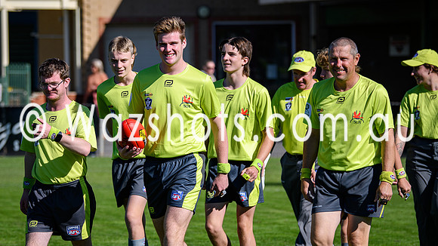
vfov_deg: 5.6
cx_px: 179
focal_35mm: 217
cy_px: 140
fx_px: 2525
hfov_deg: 9.9
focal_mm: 116
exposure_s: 1/2500
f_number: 2.8
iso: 110
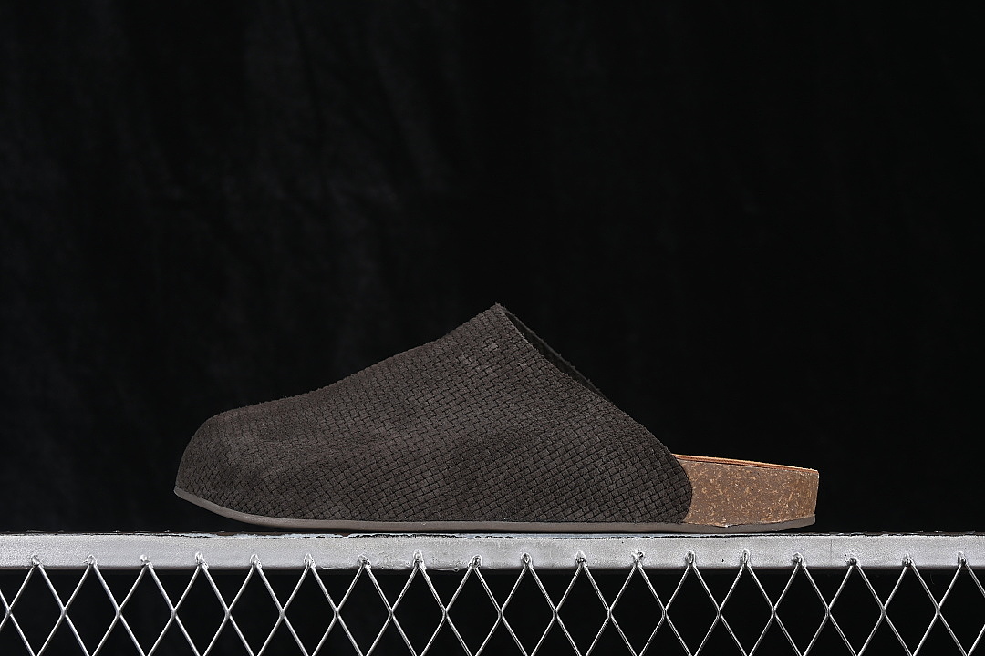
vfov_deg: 18.2
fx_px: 2052
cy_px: 328
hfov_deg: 27.0
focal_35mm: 75
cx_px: 492
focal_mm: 50
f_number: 6.3
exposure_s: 1/60
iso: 160
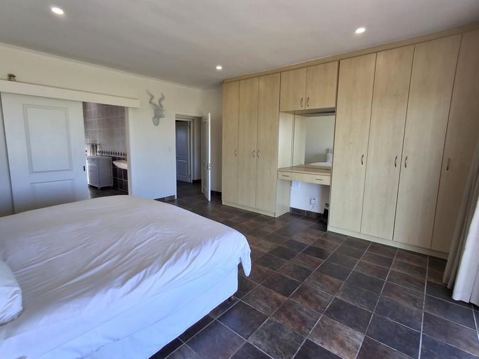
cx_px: 226
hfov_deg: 90.9
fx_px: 235
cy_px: 179
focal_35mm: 17
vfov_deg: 74.7
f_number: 2.2
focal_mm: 1.64
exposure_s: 1/100
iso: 40
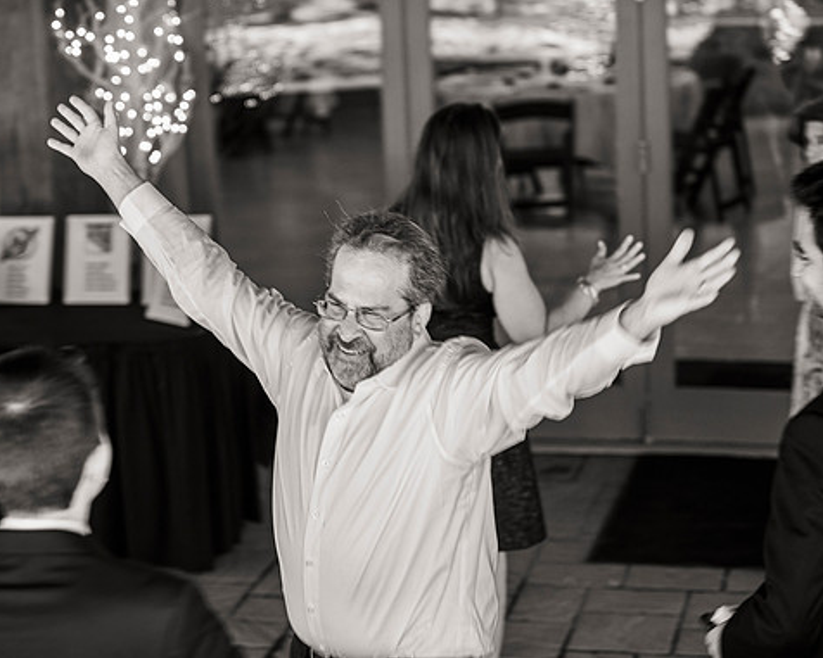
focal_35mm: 80
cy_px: 329
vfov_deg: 19.2
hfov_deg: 23.8
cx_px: 365
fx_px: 1949
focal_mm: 70
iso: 400
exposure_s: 1/40
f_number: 3.2
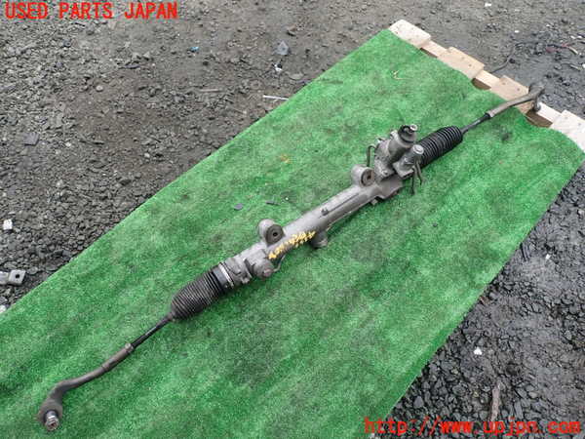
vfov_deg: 54.9
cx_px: 292
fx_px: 422
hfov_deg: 69.4
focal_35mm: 25
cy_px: 220
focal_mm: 4.5
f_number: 2.8
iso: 100
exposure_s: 1/100
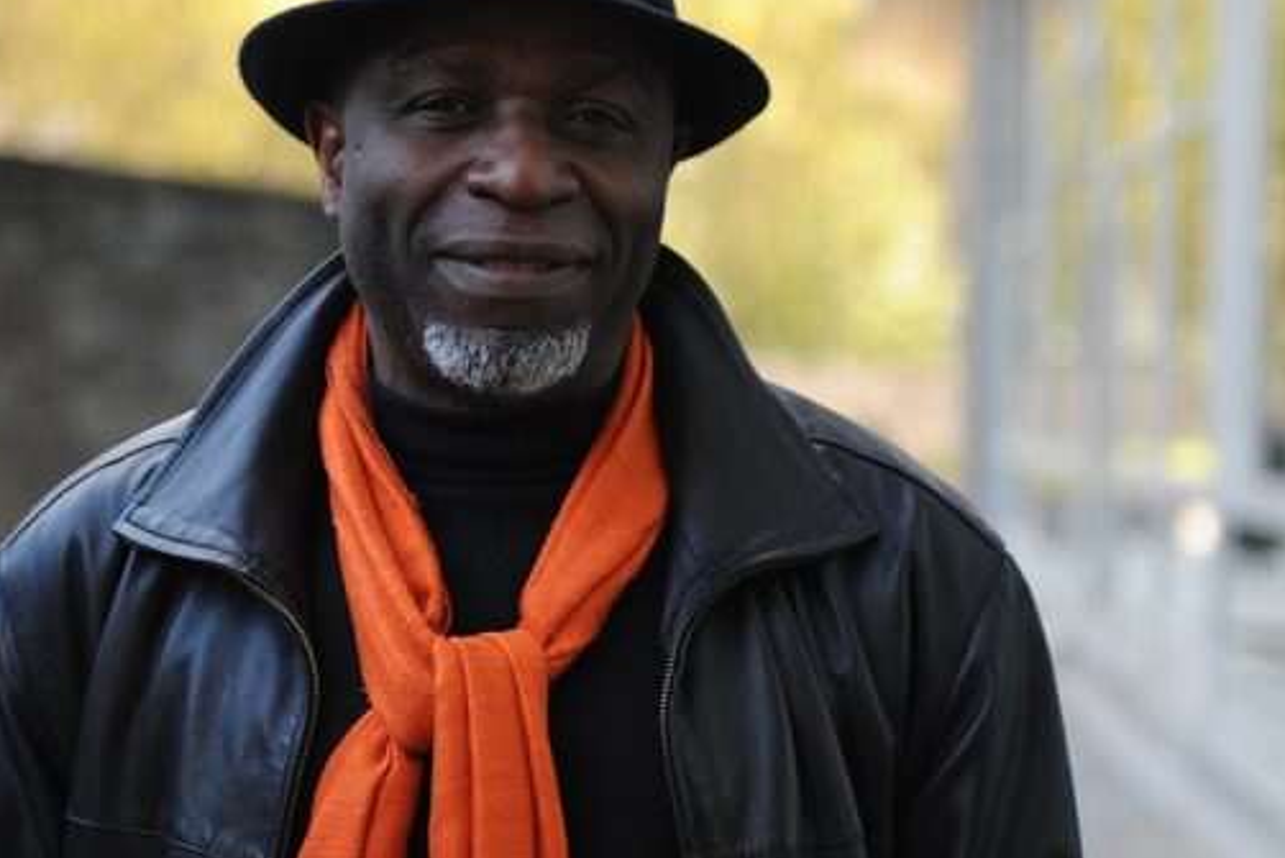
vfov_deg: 12.8
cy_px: 428
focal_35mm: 107
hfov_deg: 19.1
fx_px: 3820
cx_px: 468
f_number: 2.8
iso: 250
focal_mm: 70
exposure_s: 1/160
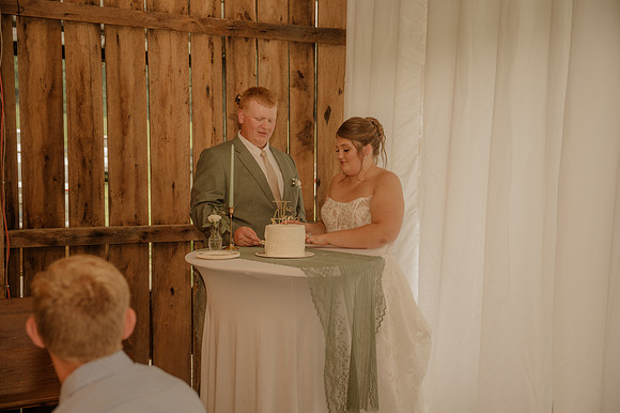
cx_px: 310
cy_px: 206
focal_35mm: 46
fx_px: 792
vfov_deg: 29.2
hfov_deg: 42.8
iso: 500
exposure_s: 1/200
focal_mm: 46
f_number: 3.2
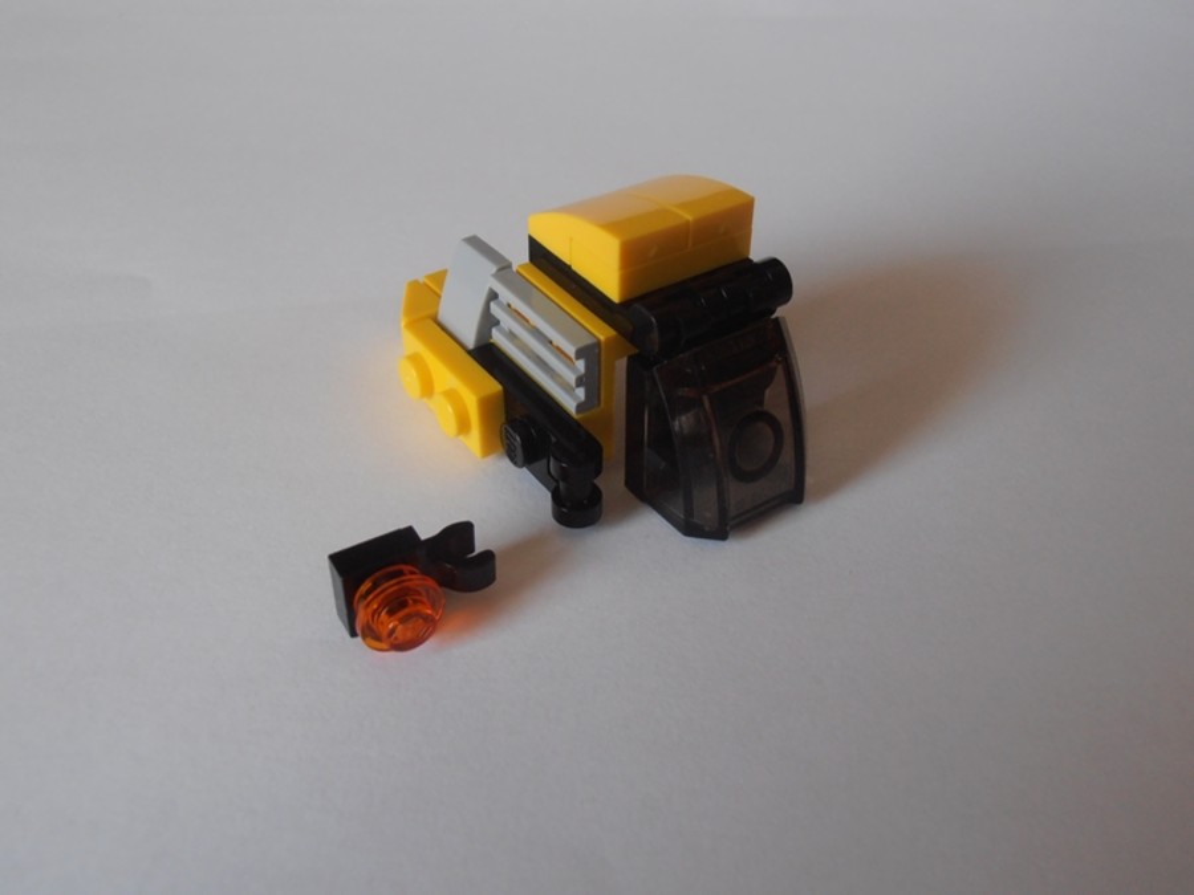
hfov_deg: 50.1
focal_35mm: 37
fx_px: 1276
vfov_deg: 38.7
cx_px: 597
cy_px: 448
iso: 125
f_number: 3.9
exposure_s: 1/25
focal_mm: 6.61
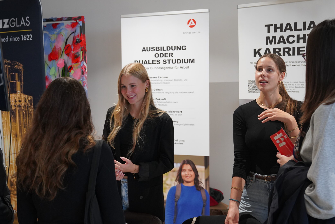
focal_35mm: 50
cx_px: 141
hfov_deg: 39.5
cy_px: 108
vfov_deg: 27.0
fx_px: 465
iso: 3200
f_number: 4
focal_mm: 41
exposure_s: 1/160
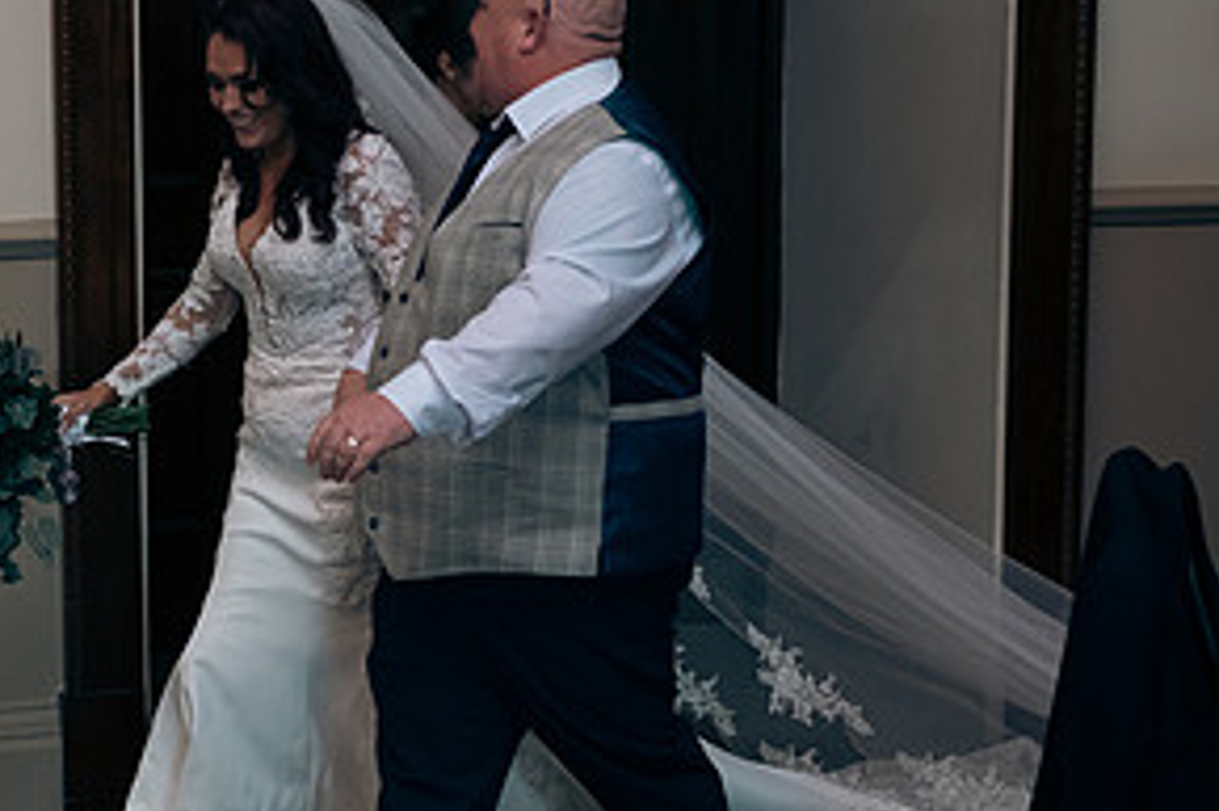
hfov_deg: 23.0
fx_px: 2978
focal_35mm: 88
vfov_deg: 15.5
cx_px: 374
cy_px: 376
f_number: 3.5
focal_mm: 44
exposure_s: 1/160
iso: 1000
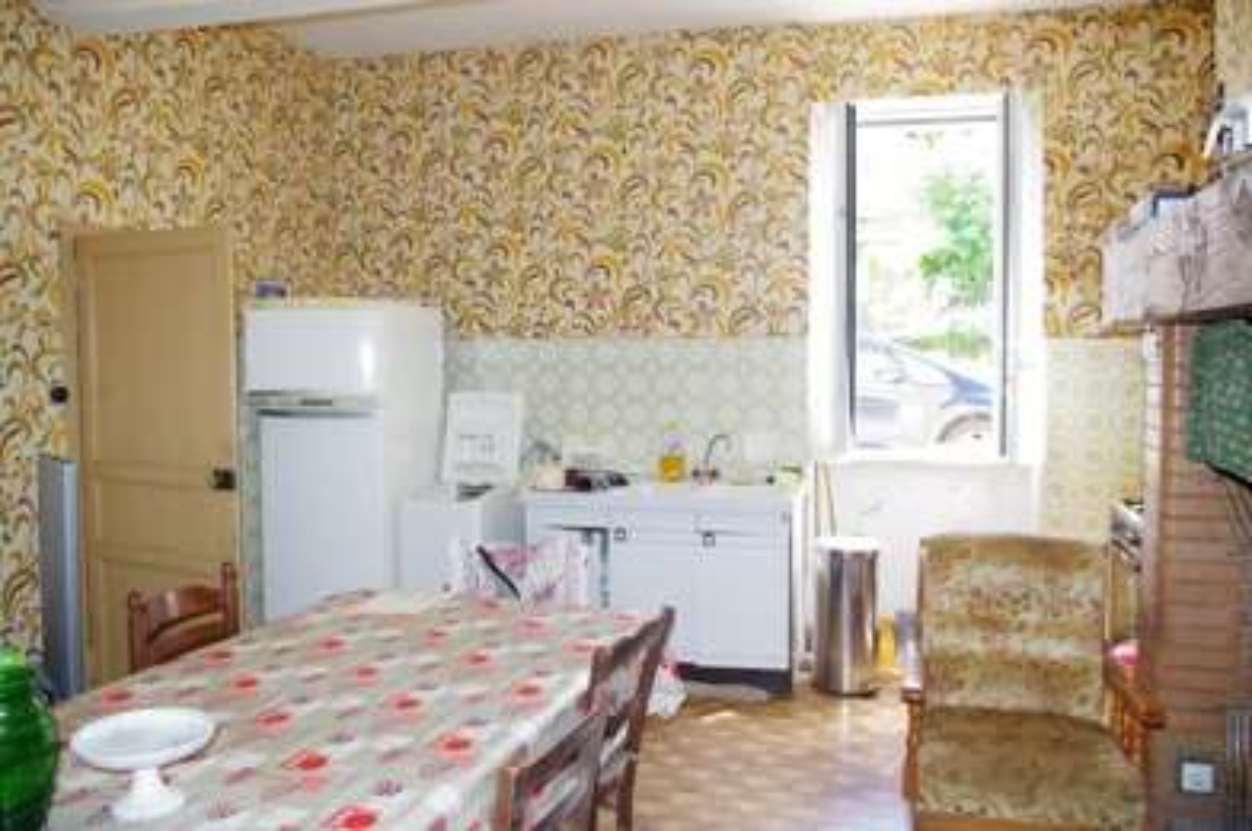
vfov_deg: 47.8
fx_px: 937
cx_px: 626
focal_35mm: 27
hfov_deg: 67.5
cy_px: 416
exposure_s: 1/180
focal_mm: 18
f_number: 7.1
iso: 3200
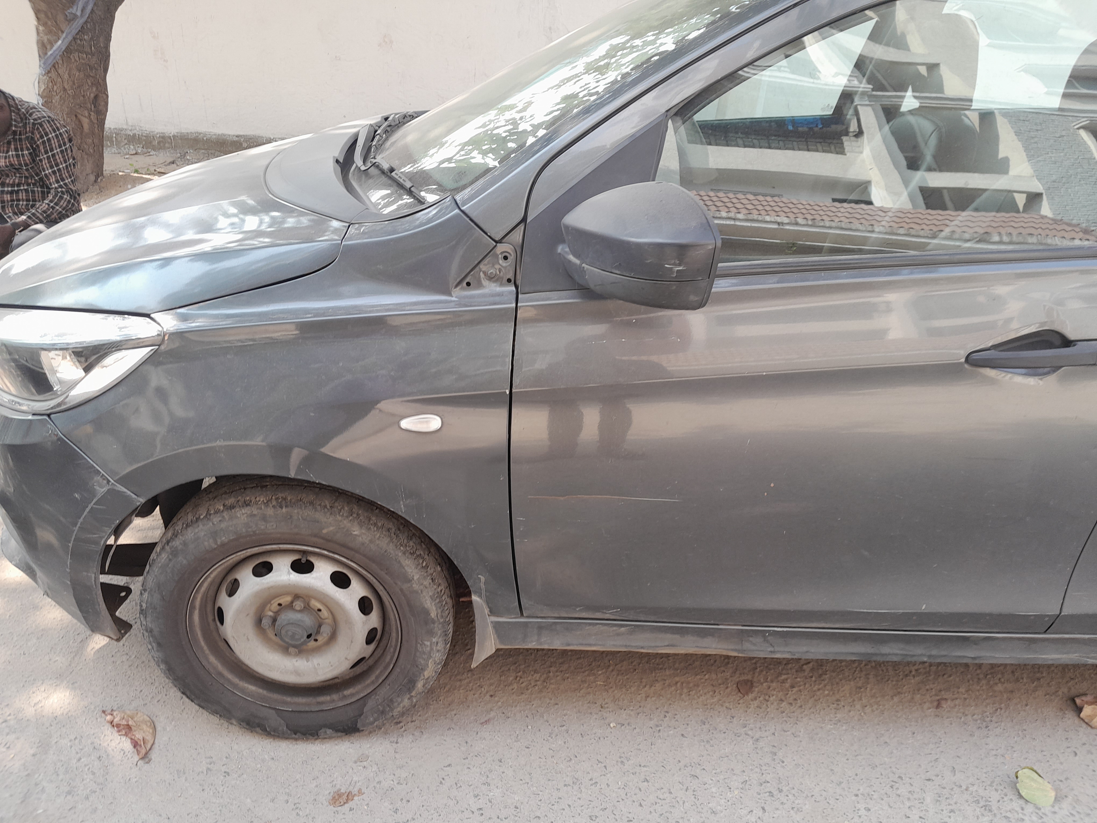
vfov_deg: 51.4
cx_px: 548
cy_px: 412
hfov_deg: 65.3
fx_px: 856
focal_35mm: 27
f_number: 1.8
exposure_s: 1/100
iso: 40
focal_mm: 4
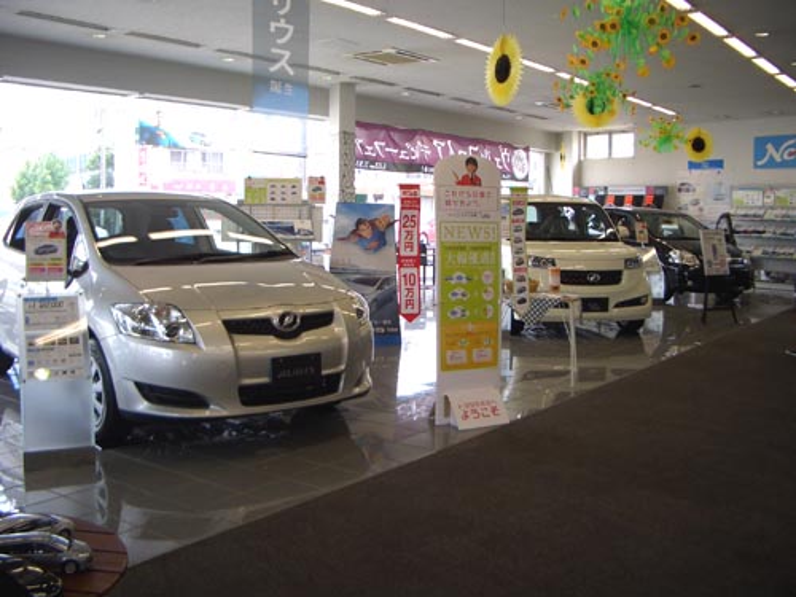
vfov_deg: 40.7
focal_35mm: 35
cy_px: 298
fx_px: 805
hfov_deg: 52.6
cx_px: 398
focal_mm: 5.8
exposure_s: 1/100
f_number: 2.6
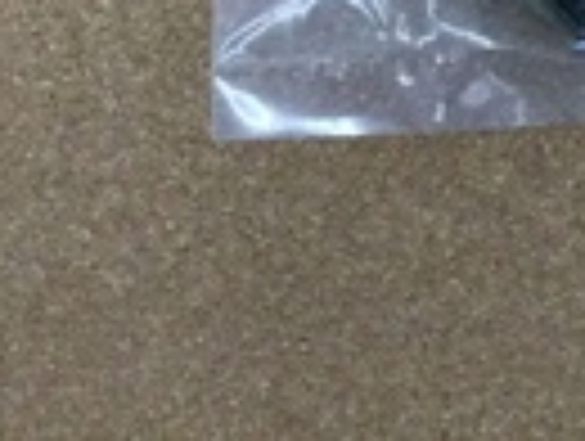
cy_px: -567
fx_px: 2421
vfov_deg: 9.4
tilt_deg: -83.7
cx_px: 531
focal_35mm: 143
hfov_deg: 13.6
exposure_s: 1/30
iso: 32
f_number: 2.4
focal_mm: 3.3
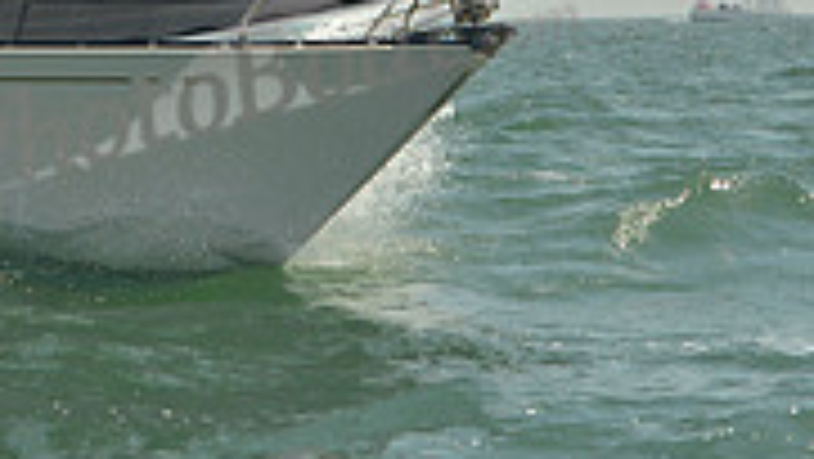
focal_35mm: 302
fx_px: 6521
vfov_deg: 4.0
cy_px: -88
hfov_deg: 7.1
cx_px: -283
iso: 200
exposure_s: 1/1250
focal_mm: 90
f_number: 7.1
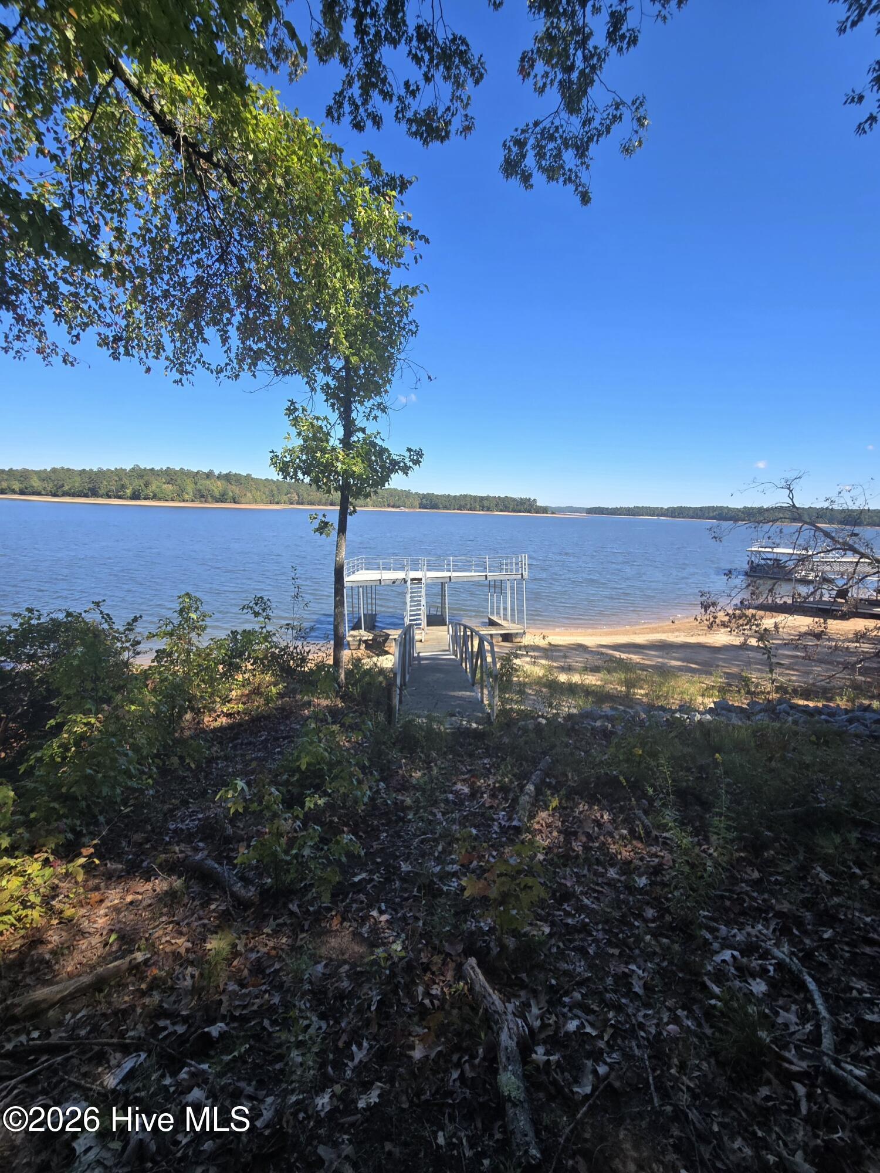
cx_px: 440
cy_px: 586
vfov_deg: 106.2
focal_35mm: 13
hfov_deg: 89.9
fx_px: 441
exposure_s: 1/909
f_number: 2.2
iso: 50
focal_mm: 2.2
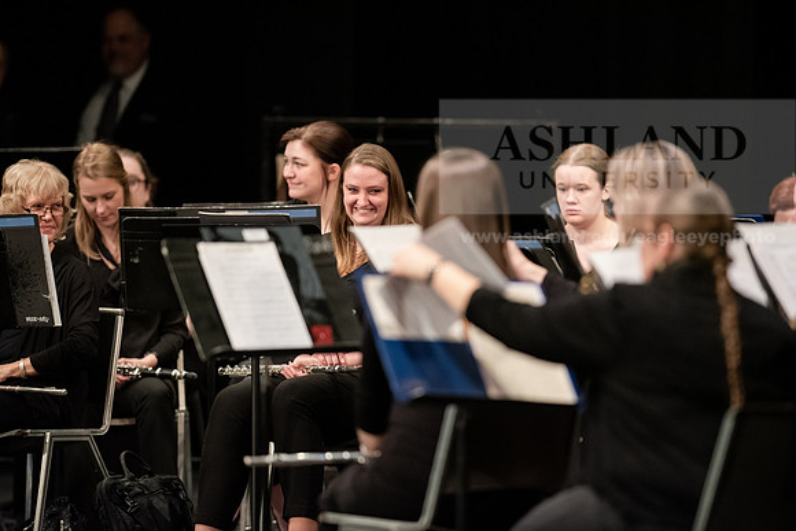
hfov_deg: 6.9
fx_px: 6635
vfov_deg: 4.6
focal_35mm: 300
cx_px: 398
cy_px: 266
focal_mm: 300
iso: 5000
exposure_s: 1/320
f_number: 3.2
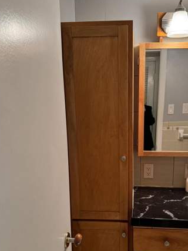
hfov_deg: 39.2
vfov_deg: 51.0
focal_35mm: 36
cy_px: 153
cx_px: 123
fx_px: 261
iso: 320
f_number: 1.78
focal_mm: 6.76
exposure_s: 1/60
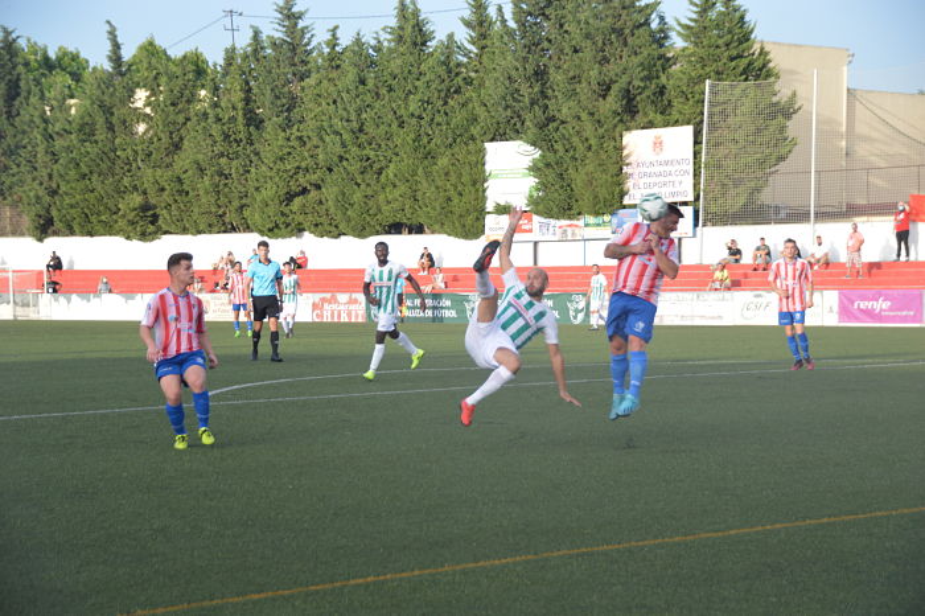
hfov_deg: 21.9
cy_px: 308
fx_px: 2388
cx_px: 462
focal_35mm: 93
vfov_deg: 14.7
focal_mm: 62
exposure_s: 1/500
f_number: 5
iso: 400
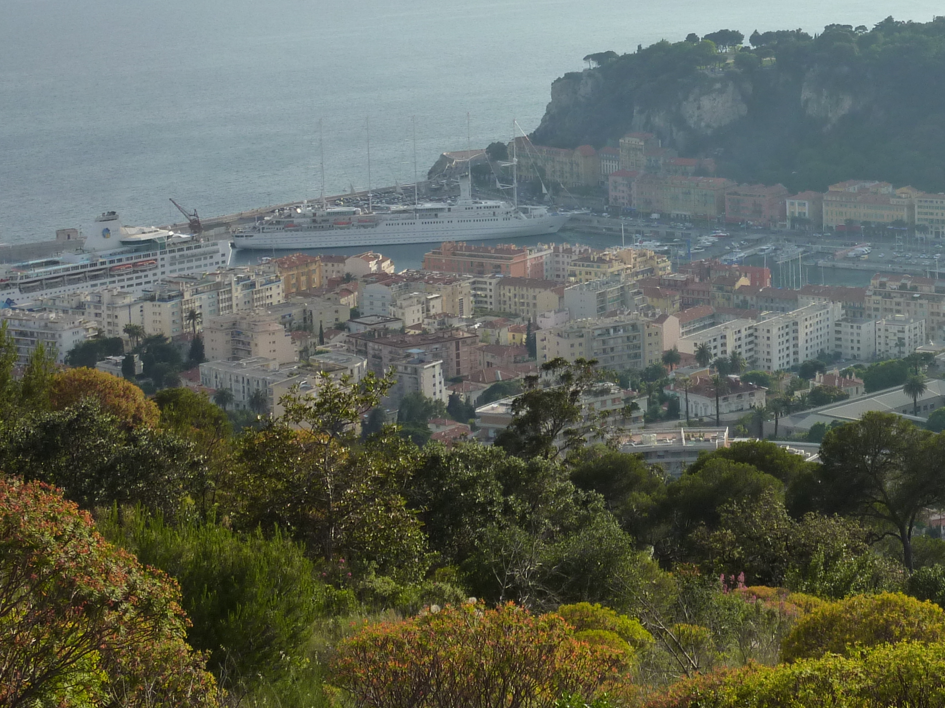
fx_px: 2675
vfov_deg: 15.0
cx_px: 777
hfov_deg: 19.8
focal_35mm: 98
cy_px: 201
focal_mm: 9.7
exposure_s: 1/500
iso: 125
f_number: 5
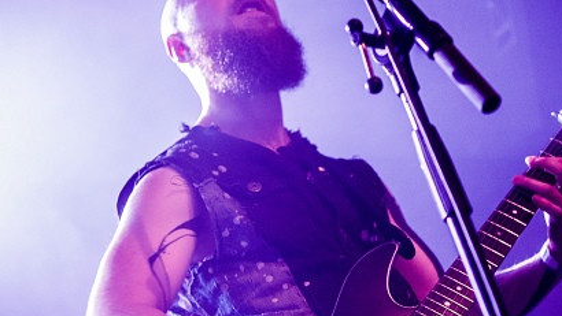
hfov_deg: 26.0
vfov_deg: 14.9
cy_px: 176
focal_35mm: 81
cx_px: 384
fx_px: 1208
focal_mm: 44
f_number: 2.8
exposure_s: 1/80
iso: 1600
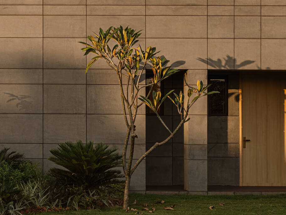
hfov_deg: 21.7
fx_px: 736
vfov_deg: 16.3
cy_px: 7
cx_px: 52
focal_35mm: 89
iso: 100
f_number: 10
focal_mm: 42
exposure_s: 1/20
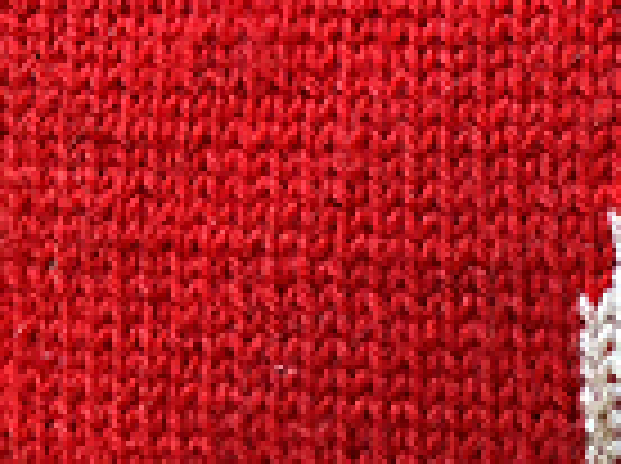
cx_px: 1292
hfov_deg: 13.0
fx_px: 2328
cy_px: 320
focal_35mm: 130
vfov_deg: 11.4
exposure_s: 1/121
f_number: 1.8
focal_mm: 3.99
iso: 64
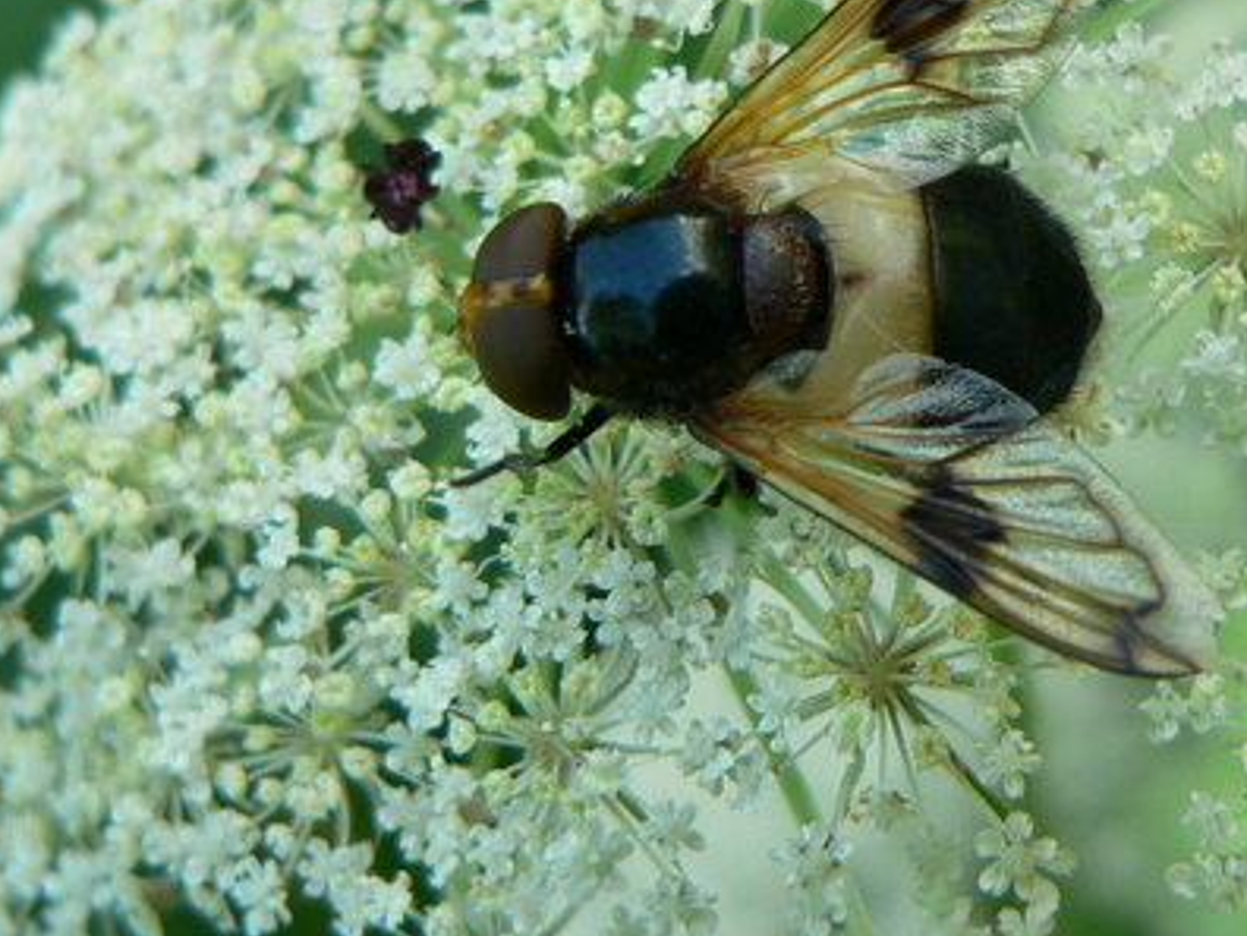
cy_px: 258
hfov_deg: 17.4
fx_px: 4035
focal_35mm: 112
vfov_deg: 13.2
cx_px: 1006
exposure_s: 1/80
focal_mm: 8.7
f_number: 2.8
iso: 80
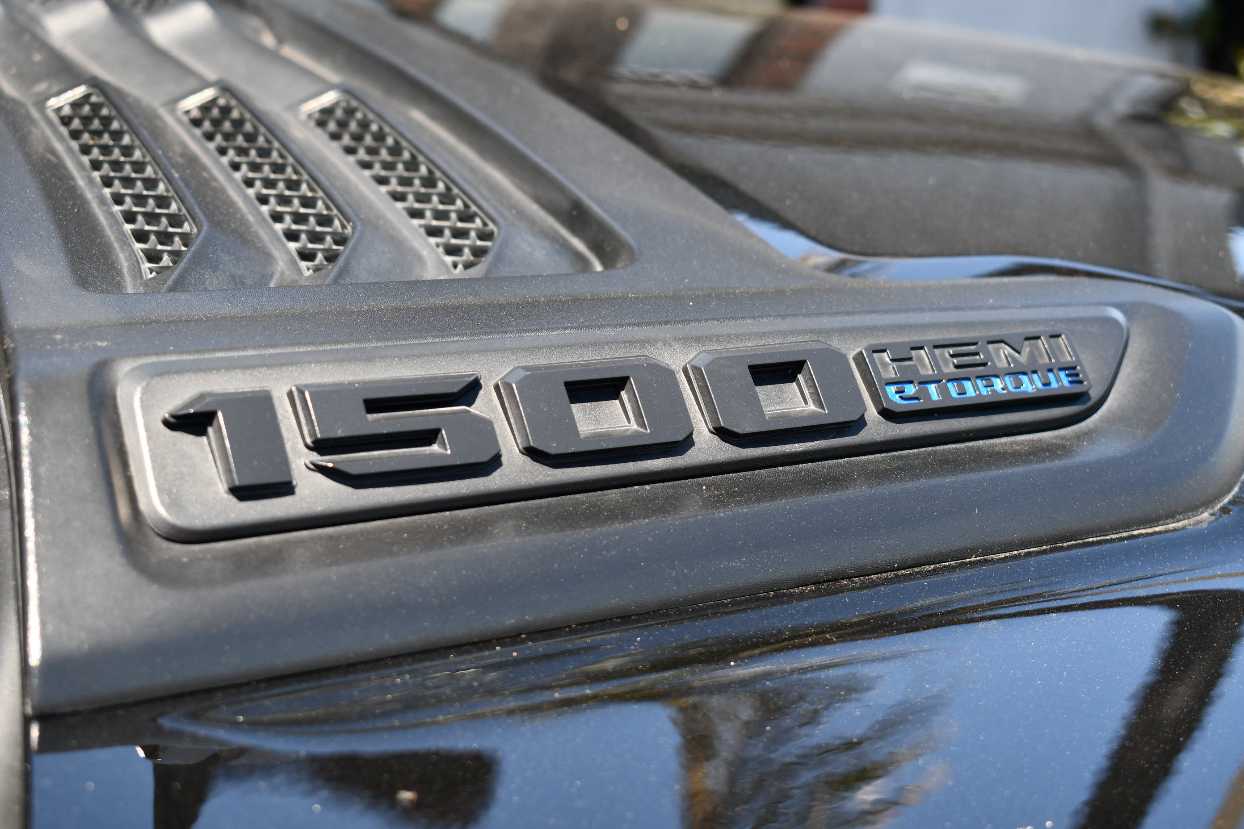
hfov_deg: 33.4
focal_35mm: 60
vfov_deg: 22.6
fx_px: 2073
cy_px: 414
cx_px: 622
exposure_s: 1/250
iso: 200
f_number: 6.3
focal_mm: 40
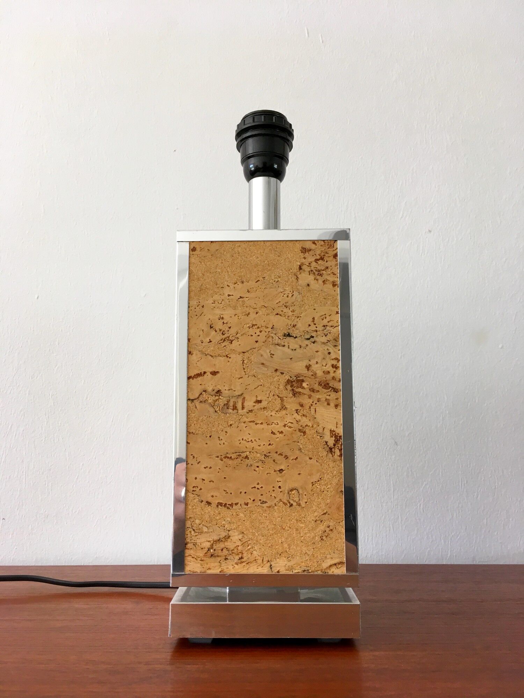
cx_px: 262
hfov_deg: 48.2
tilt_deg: +7.5
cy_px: 349
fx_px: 585
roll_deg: +2.1
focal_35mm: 29
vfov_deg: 61.7
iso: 25
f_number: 2.2
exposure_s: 1/33
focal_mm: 4.15
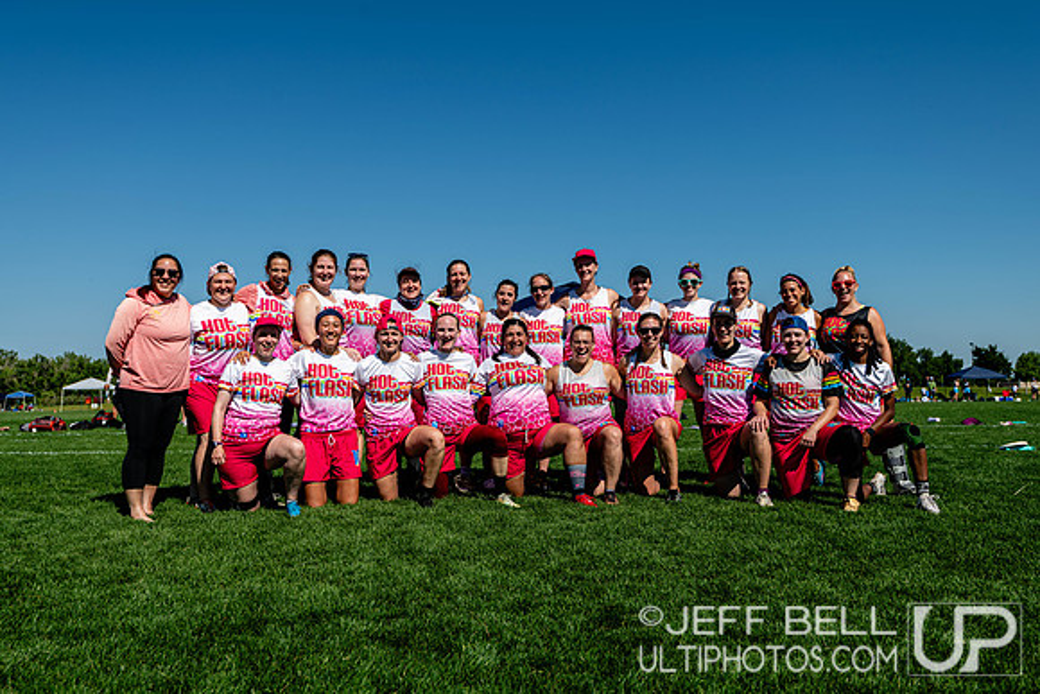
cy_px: 347
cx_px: 520
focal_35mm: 35
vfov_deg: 37.9
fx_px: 1011
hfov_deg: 54.4
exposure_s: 1/500
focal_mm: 35
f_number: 5.6
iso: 64
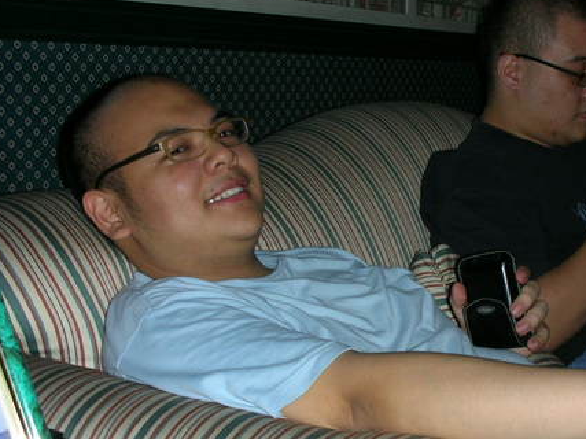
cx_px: 419
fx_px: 1168
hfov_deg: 27.9
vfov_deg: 21.3
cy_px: 254
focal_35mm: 69
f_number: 3.5
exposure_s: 1/60.1
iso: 66
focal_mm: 7.7
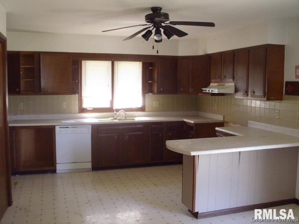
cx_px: 150
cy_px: 112
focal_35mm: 38
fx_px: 328
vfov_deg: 37.7
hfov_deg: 49.0
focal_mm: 6.3
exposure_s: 1/60
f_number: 2.9
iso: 400
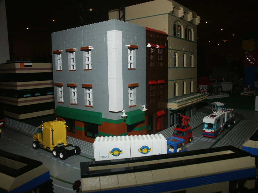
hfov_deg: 61.7
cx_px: 129
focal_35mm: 29
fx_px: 216
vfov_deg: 48.2
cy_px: 96
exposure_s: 1/45
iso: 200
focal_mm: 7.7
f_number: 8
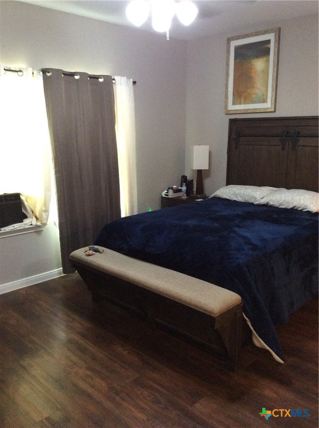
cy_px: 214
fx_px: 394
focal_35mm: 32
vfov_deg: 56.9
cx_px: 160
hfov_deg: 44.0
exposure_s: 1/24
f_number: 2.4
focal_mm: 3.3
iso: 250
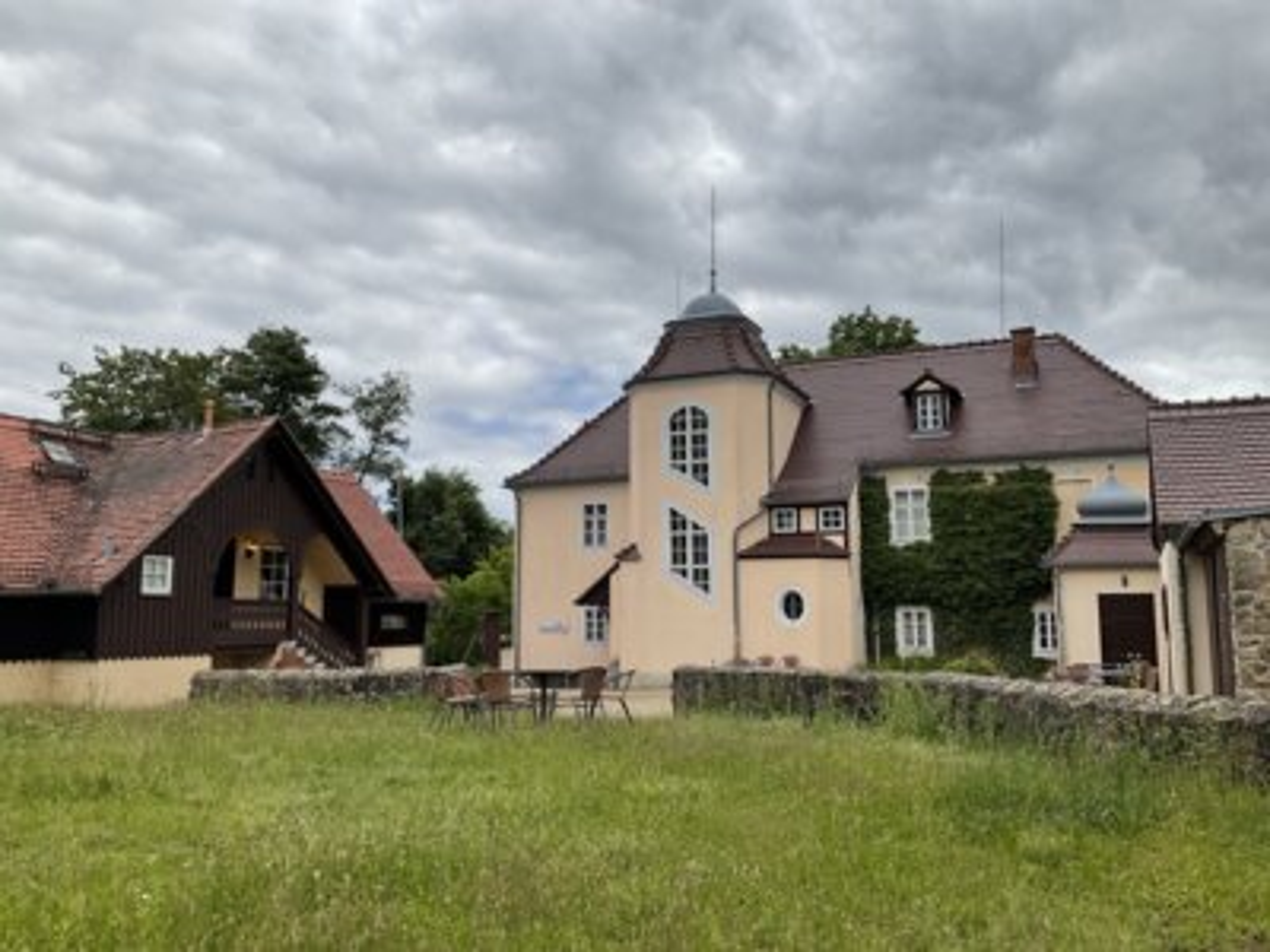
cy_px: 476
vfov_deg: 48.2
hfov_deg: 61.7
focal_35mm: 29
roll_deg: -0.6
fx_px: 1064
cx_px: 635
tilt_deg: +6.0
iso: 16
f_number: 1.8
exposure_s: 1/2667
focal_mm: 3
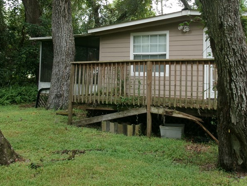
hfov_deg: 39.4
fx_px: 343
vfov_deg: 29.7
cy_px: 43
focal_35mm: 48
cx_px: 153
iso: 100
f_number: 3.9
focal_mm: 5.1
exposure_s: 1/90
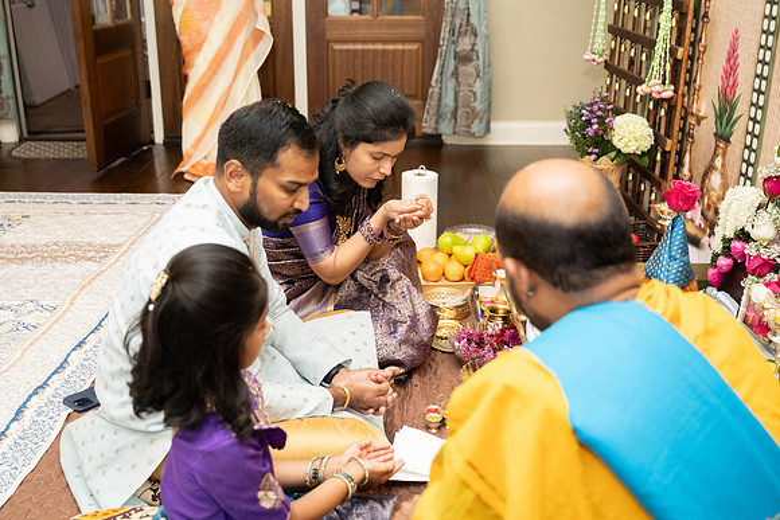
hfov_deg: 47.9
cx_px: 375
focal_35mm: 41
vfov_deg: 33.0
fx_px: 878
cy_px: 261
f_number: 3.2
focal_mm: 38
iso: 1000
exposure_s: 1/160
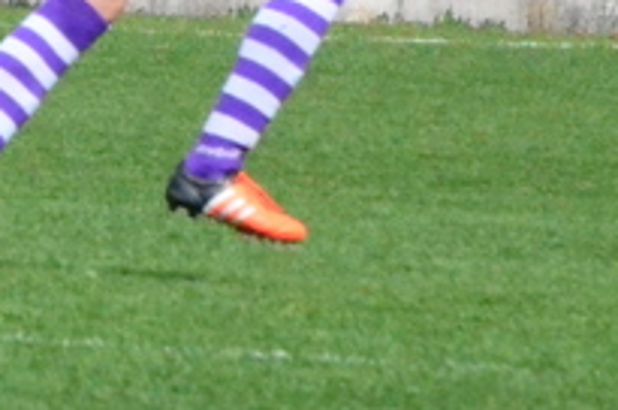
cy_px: -178
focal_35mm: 1776
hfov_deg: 1.2
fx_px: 30440
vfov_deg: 0.8
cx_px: -612
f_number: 14
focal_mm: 270
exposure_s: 1/8000
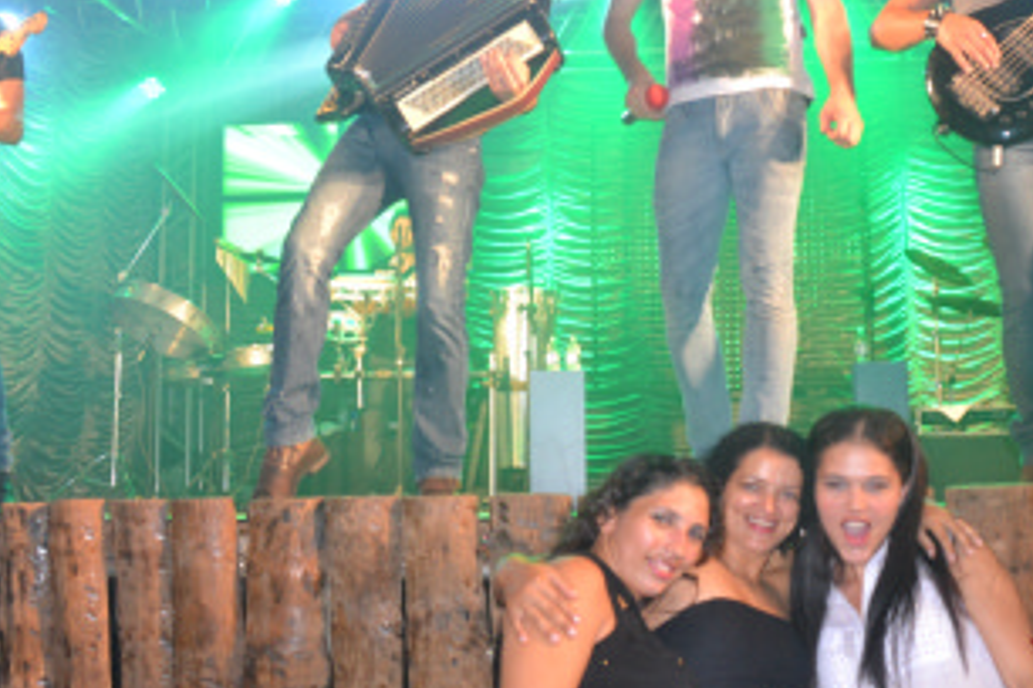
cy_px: 302
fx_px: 1406
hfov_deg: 40.0
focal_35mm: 49
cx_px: 652
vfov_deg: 27.5
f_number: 3.5
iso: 1000
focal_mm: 20
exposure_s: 1/60
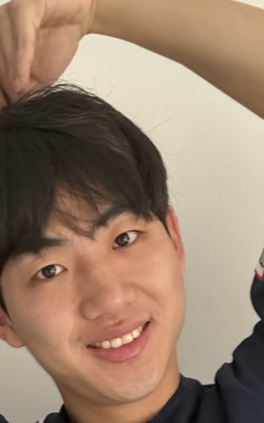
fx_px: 1611
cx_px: 71
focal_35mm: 140
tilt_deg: +2.8
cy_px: 521
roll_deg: -5.7
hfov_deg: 9.4
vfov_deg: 14.4
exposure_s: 1/26
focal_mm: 6.76
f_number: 1.78
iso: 640
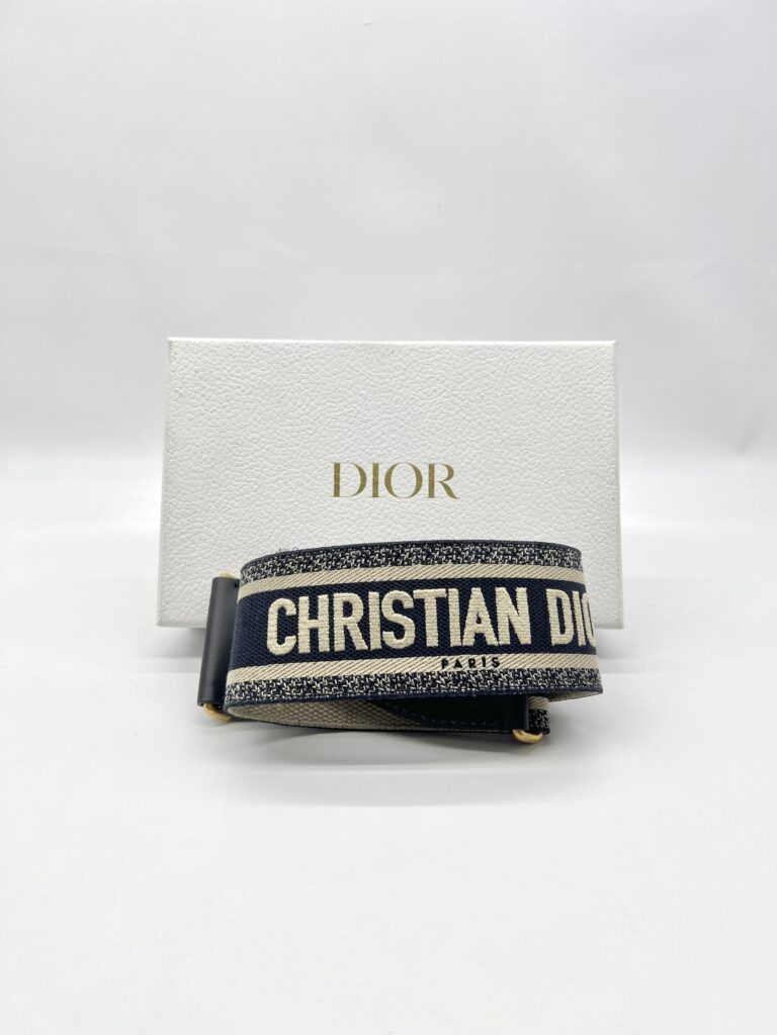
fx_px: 778
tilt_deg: -20.7
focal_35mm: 26
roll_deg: -0.5
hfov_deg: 53.1
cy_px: 518
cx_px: 388
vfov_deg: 67.3
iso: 40
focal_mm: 5.7
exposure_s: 1/158
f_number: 1.5
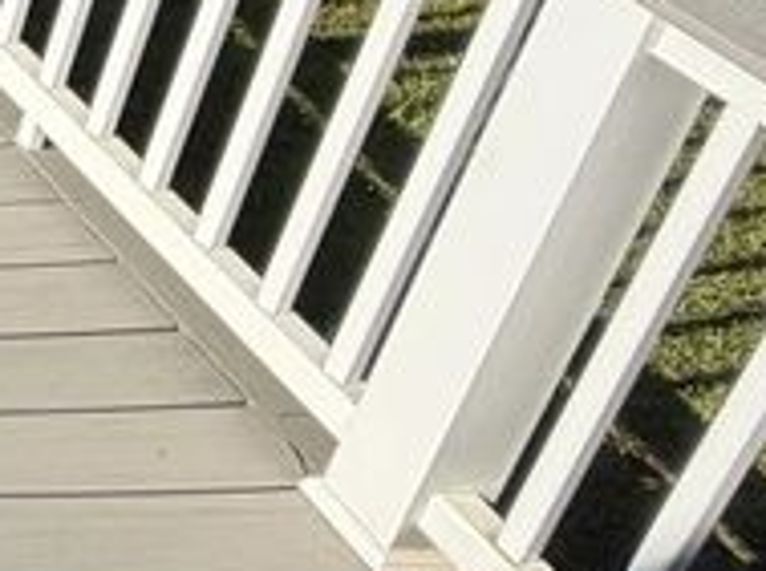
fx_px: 1679
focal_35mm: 76
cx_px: -1151
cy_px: -405
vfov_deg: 16.6
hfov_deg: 14.4
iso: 40
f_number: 2.2
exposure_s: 1/709
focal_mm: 2.22
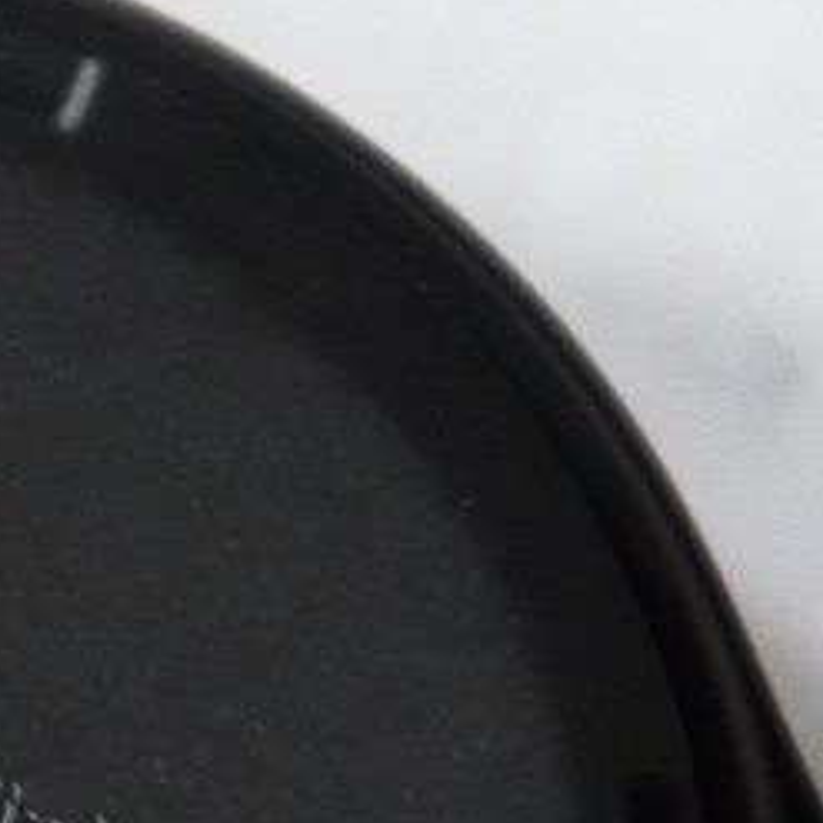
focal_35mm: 1439
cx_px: -440
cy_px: 1269
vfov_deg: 1.2
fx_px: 38696
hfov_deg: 1.2
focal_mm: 185
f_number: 6.3
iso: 1250
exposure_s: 1/50
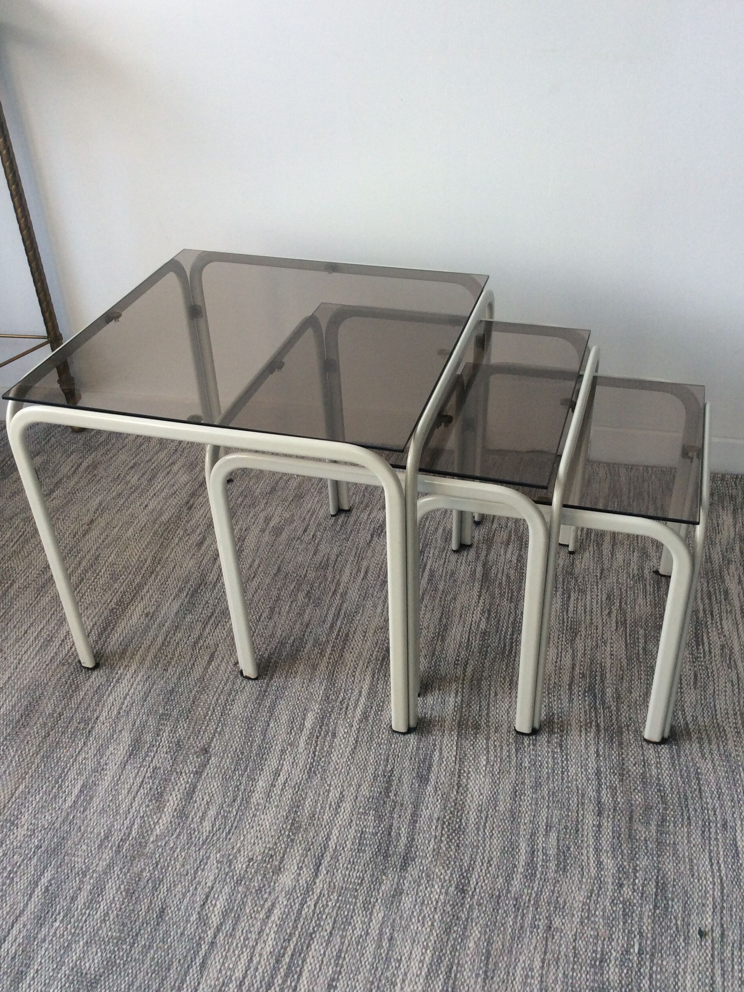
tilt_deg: -35.2
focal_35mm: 33
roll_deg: +3.0
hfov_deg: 42.9
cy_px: 499
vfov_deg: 55.4
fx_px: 946
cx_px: 376
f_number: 2.4
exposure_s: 1/100
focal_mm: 3.3
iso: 50
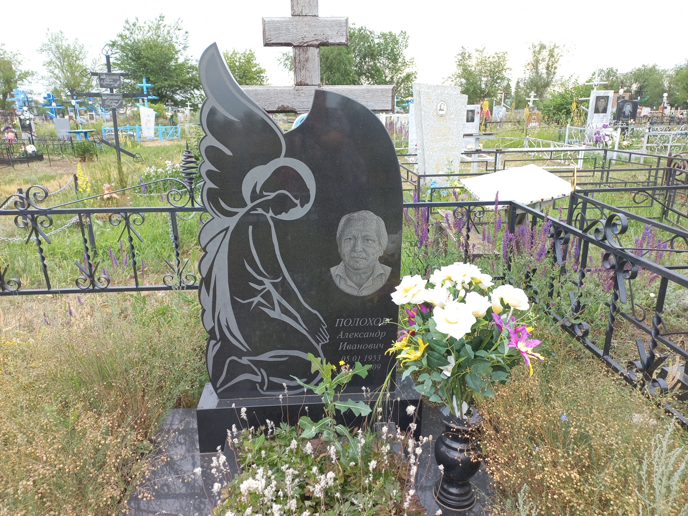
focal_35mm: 25
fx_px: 497
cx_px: 344
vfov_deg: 54.9
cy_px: 258
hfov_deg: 69.4
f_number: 1.8
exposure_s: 1/110
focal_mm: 4.6
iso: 24
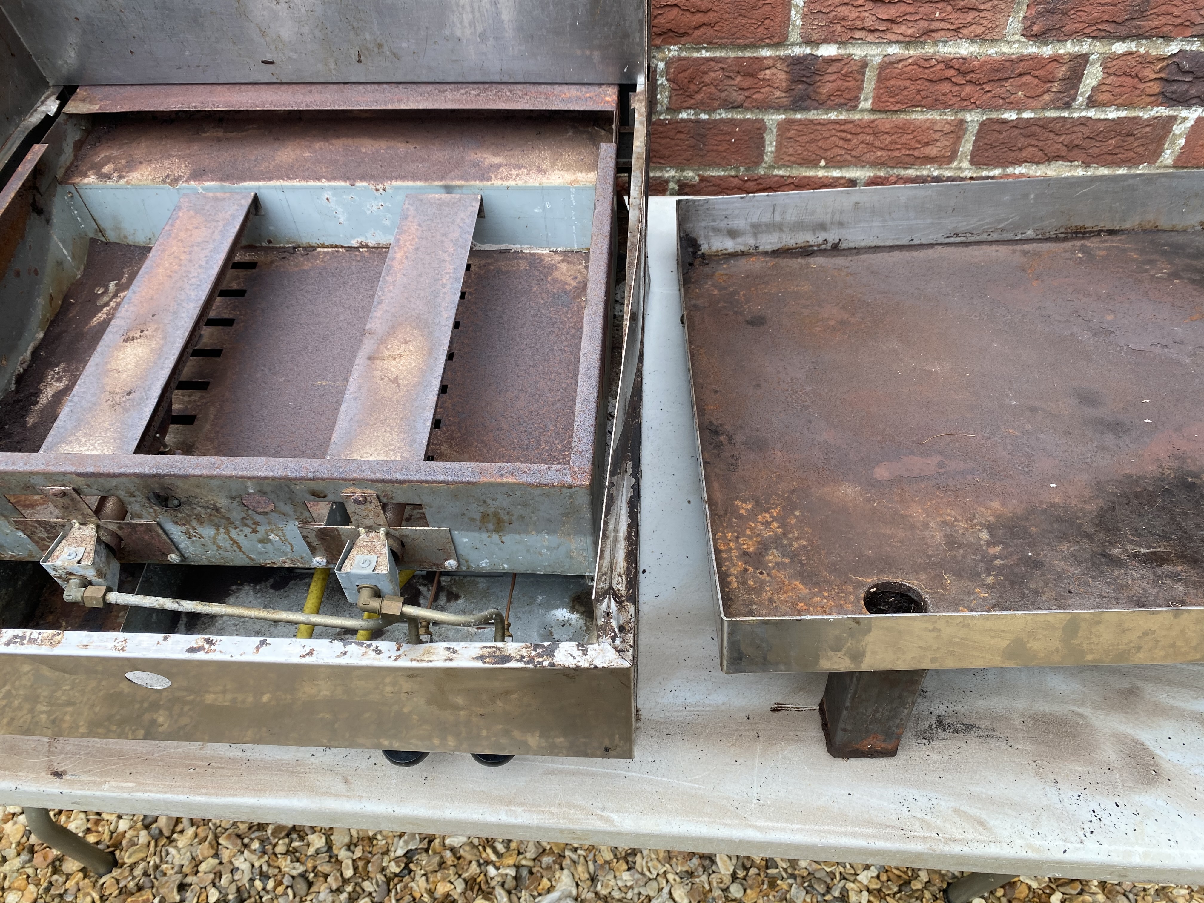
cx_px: 602
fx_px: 904
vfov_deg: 53.1
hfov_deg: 67.3
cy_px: 452
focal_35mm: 26
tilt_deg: -51.6
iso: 32
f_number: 1.8
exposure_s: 1/404
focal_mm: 4.25
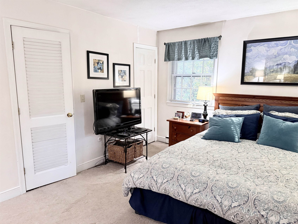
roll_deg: -0.2
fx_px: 207
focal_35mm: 24
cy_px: 112
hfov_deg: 71.6
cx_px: 149
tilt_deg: -8.8
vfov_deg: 56.8
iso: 500
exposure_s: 1/60
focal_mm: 6.76
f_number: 1.78
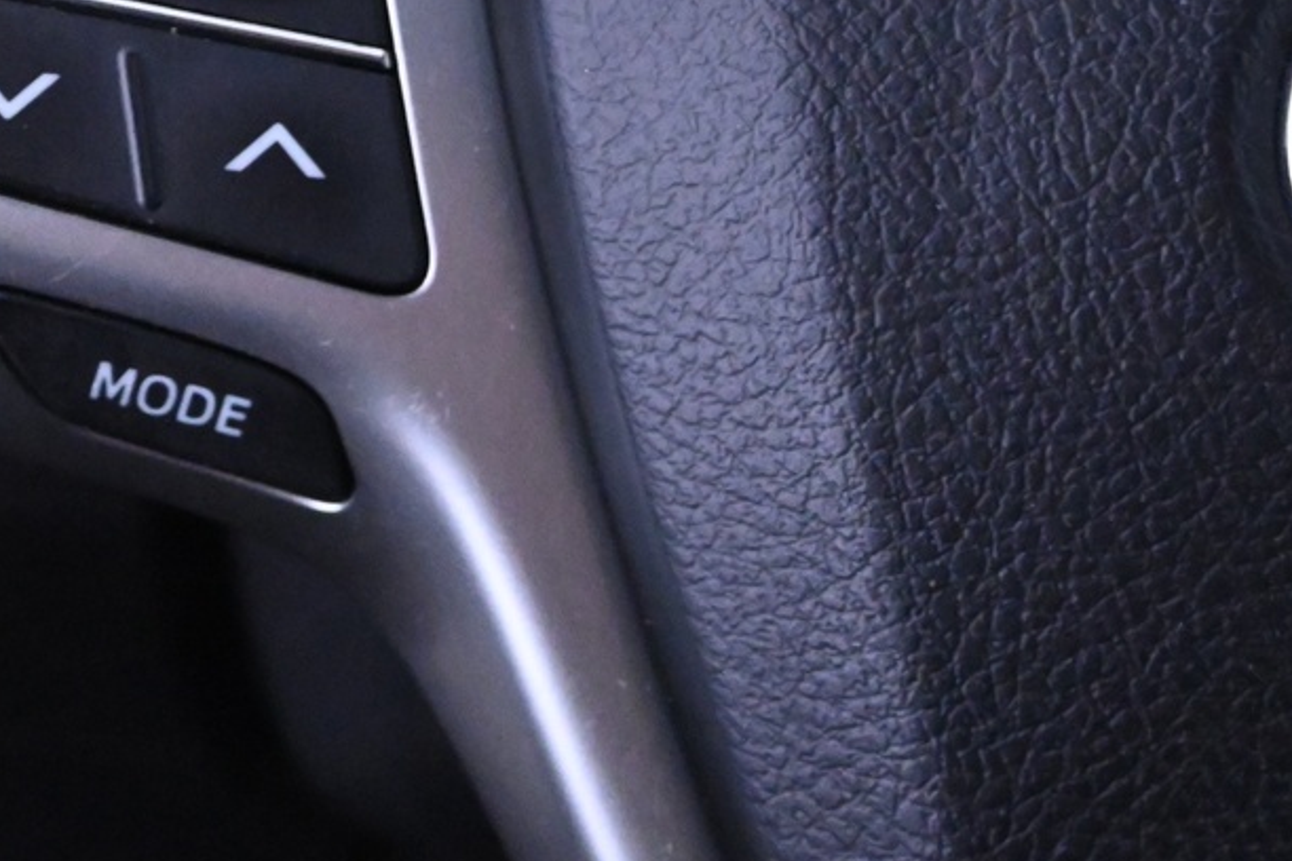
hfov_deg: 23.9
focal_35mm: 83
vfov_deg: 16.1
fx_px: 2990
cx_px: 217
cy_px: 57
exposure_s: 1/30
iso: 5600
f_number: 4.5
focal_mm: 21
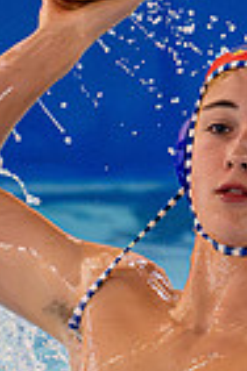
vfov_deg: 1.2
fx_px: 17958
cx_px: 201
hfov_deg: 0.8
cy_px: 293
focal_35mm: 1745
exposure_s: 1/1000
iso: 18000
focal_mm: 280
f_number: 4
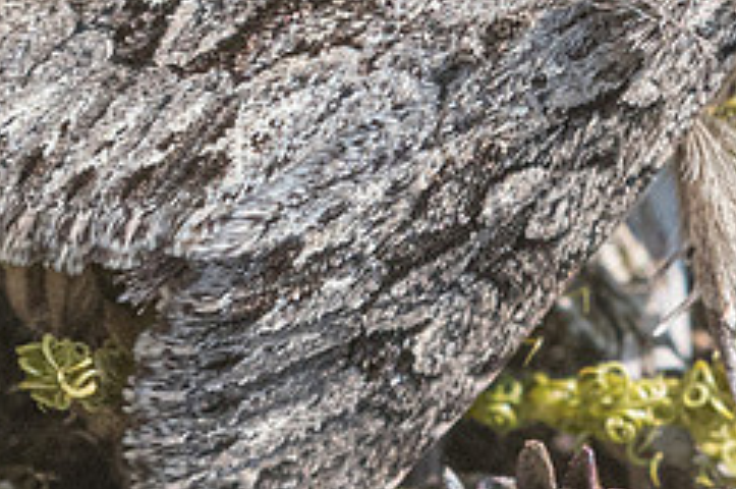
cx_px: 387
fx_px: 24827
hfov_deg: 1.7
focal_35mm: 1216
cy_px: 105
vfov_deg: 1.1
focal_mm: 150
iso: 800
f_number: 10
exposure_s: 1/400
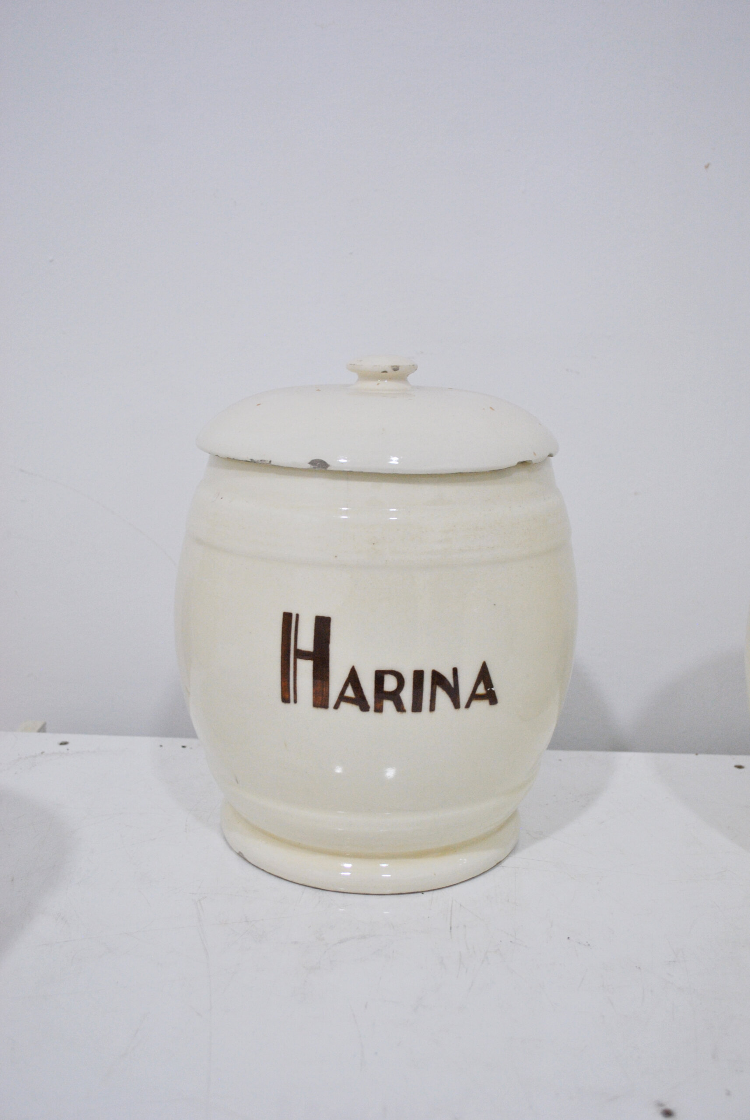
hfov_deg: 37.0
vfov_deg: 53.1
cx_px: 375
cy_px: 560
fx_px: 1122
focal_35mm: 36
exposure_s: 1/60
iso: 400
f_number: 4
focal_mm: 24
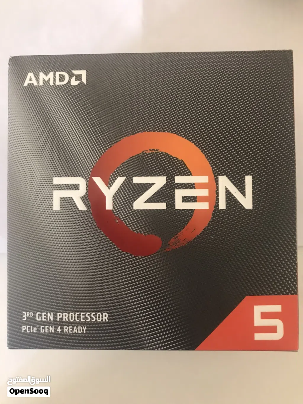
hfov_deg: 49.8
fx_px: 327
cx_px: 152
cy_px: 202
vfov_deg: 63.4
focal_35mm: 28
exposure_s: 1/14
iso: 100
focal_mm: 3.99
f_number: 1.8
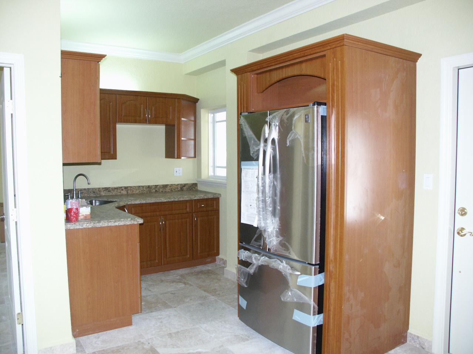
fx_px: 383
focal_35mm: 28
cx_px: 236
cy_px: 177
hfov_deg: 63.4
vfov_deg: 49.7
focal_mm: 7.21
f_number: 2.8
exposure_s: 1/45
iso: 200
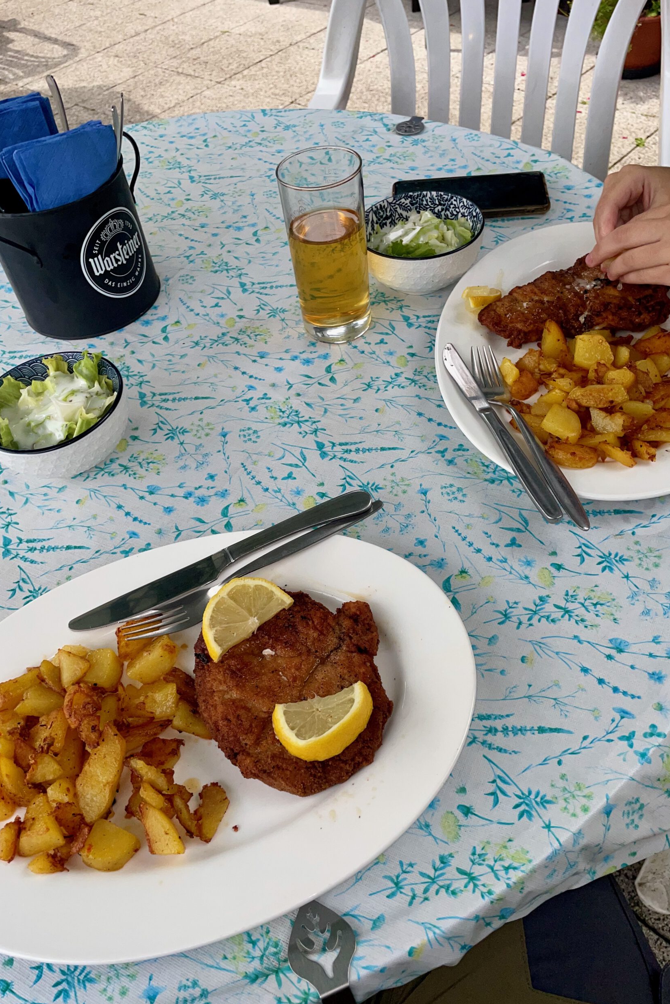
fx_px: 782
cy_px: 493
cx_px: 330
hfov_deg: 46.4
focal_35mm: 28
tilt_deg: -46.4
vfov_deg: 65.5
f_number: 1.6
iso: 32
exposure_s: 1/2564
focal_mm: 4.2
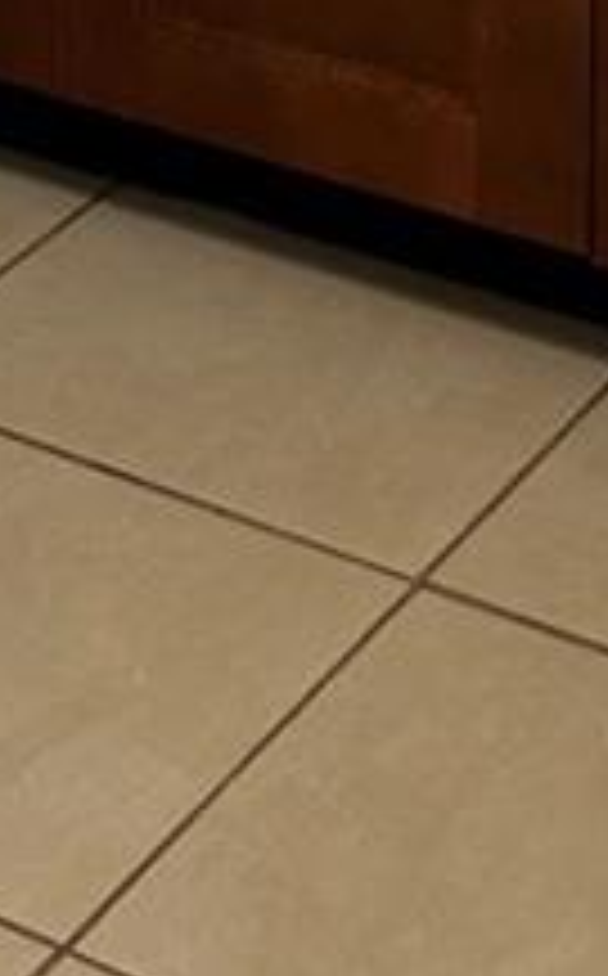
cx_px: -302
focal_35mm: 141
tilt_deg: -11.0
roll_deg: +1.5
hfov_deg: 9.0
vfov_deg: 13.3
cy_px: -810
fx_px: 3751
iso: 125
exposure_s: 1/60
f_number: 1.78
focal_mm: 6.86
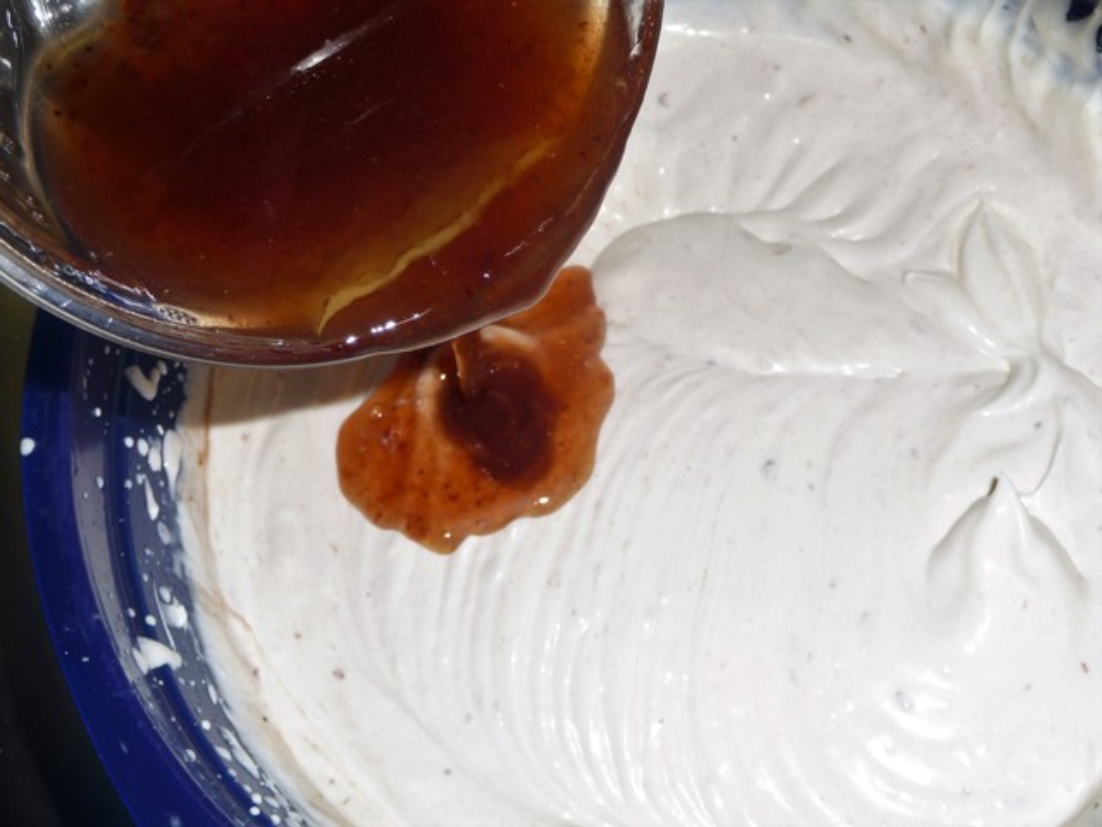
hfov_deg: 42.1
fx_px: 1433
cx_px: 551
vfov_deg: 32.2
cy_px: 414
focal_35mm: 45
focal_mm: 7.6
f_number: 4.1
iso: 100
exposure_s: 1/30
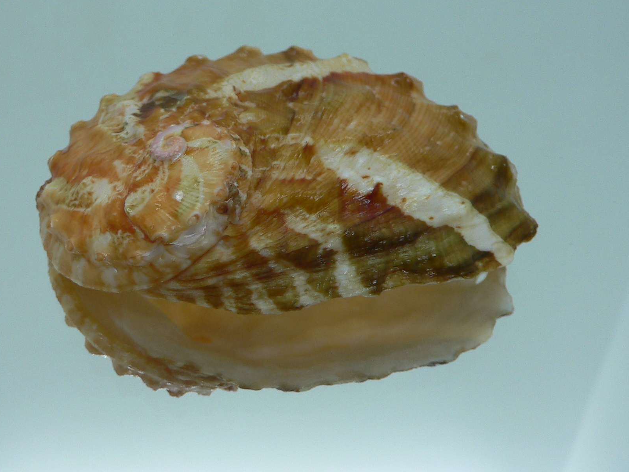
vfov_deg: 32.8
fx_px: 800
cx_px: 284
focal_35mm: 44
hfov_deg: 42.9
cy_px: 205
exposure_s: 1/60
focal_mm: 4.6
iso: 80
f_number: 2.8
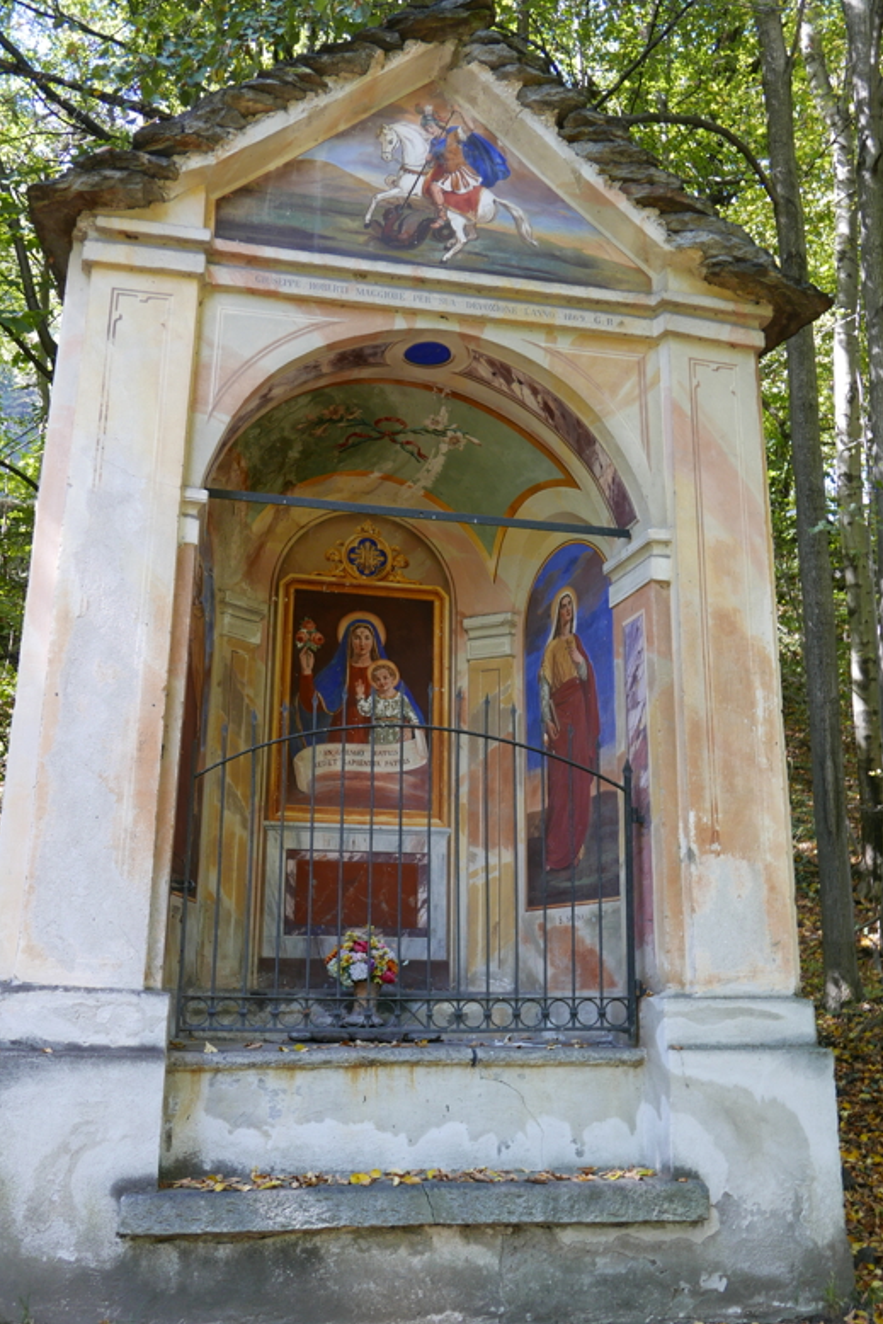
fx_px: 1287
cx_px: 442
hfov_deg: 37.9
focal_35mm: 35
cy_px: 662
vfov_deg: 54.4
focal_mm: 15.4
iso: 200
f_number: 2.5
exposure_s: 1/125
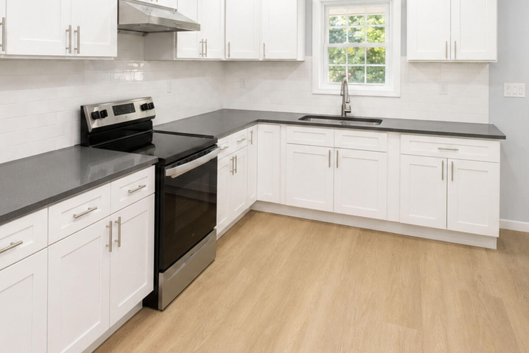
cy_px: 56
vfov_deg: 44.8
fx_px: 397
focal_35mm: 27
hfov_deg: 66.8
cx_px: 214
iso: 1600
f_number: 8
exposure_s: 1/60
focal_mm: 10
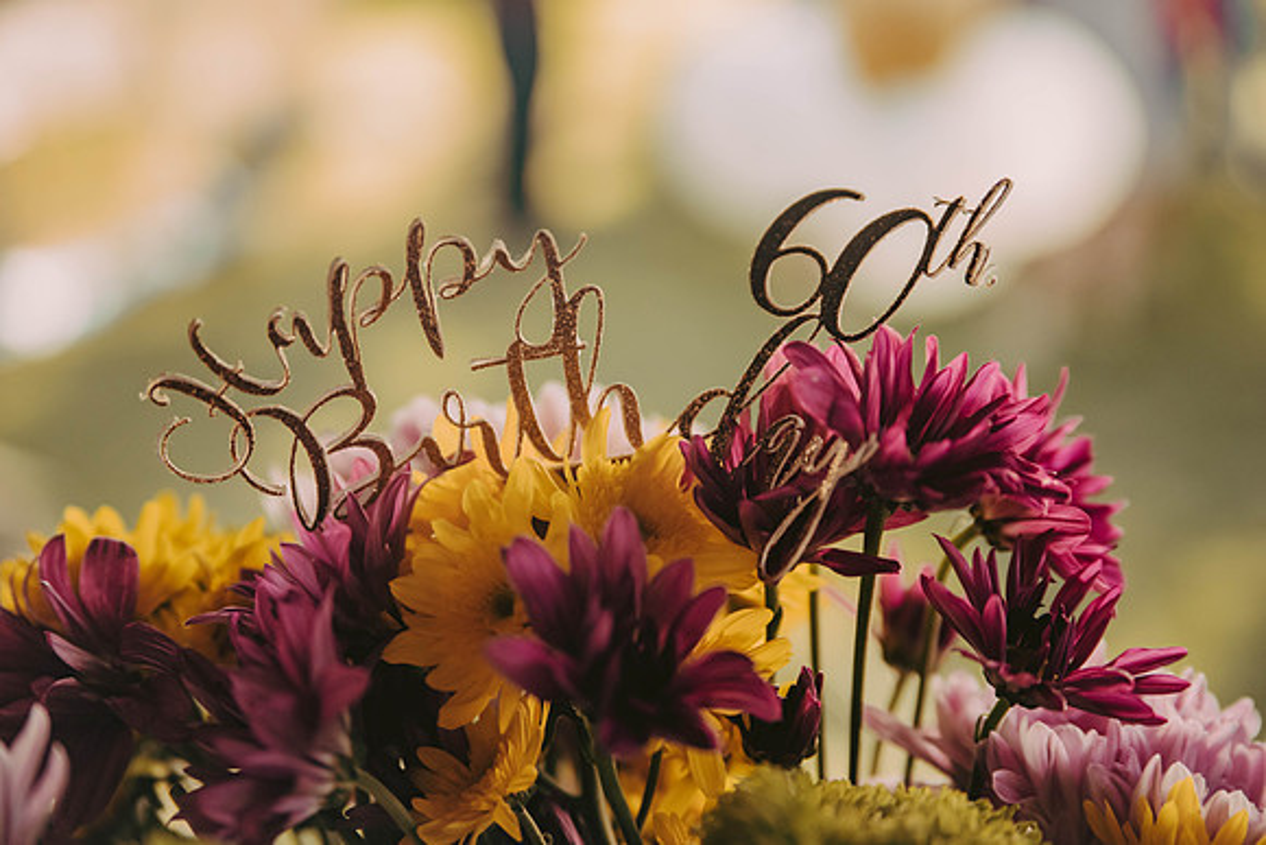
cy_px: 422
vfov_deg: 18.2
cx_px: 633
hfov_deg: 27.0
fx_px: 2638
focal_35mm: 75
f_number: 2.8
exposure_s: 1/1600
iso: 1000
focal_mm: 75
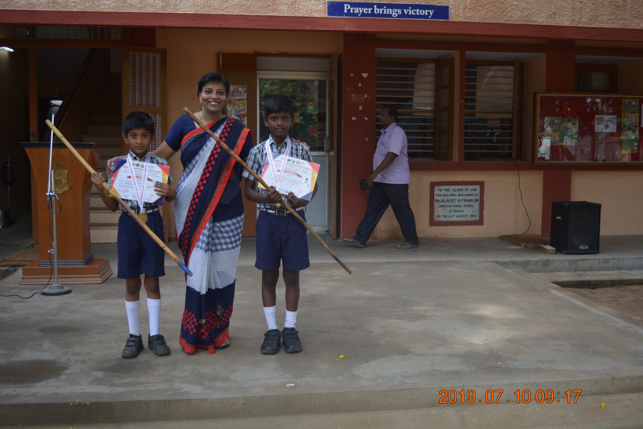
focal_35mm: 38
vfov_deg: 35.5
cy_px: 214
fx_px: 670
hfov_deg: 51.3
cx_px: 322
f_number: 4
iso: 200
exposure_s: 1/200
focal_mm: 25
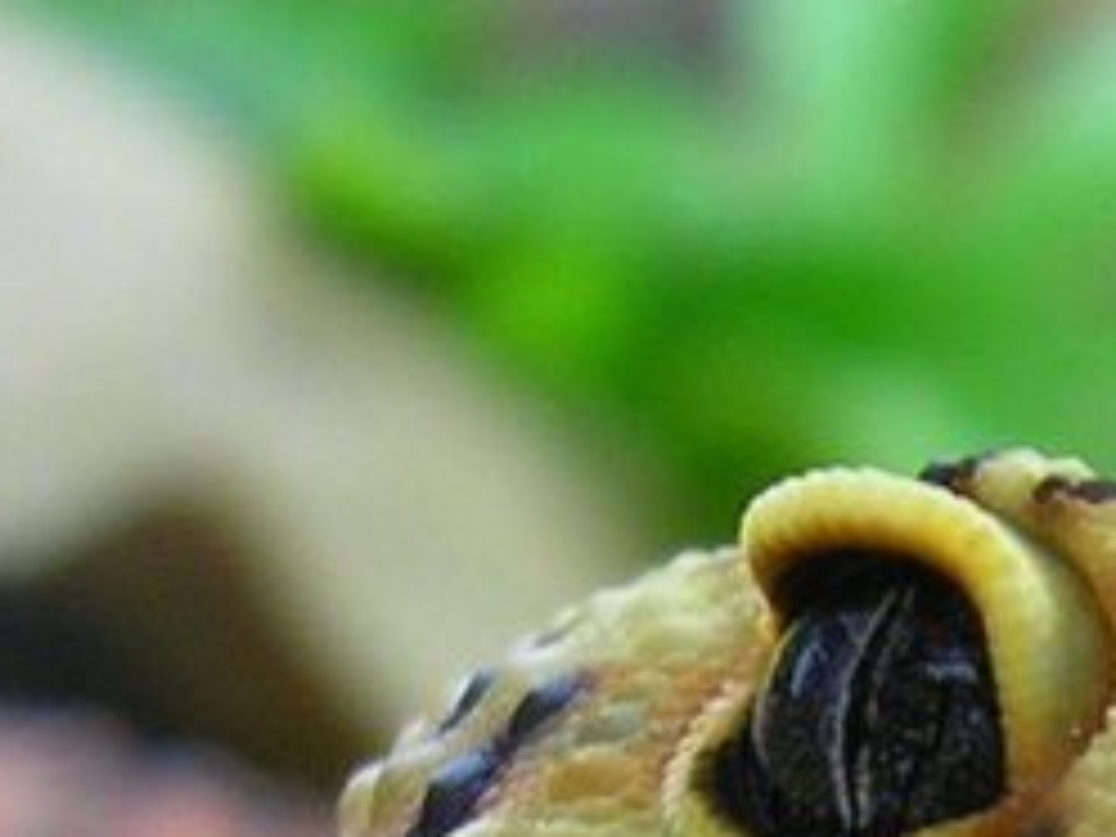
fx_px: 6448
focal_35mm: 200
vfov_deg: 7.1
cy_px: 1728
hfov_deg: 9.6
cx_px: 1634
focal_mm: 6.6
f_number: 3
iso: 50
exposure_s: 1/21.4
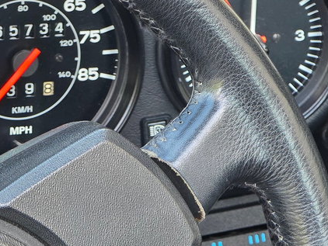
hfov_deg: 7.1
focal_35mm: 279
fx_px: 2645
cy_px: 174
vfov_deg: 5.3
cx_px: 49
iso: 500
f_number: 3.4
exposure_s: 1/120
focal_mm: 18.6
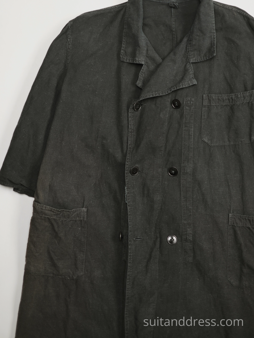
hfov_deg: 28.0
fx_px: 509
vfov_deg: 36.8
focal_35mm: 52
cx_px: 127
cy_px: 149
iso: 200
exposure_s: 1/60
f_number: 2
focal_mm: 32
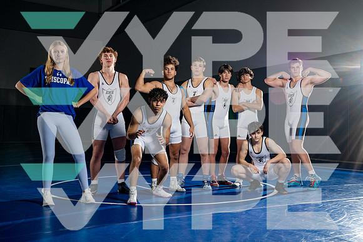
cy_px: 121
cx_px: 182
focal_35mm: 45
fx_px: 454
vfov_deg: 29.9
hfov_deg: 43.6
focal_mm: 45
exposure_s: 1/125
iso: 500
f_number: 8
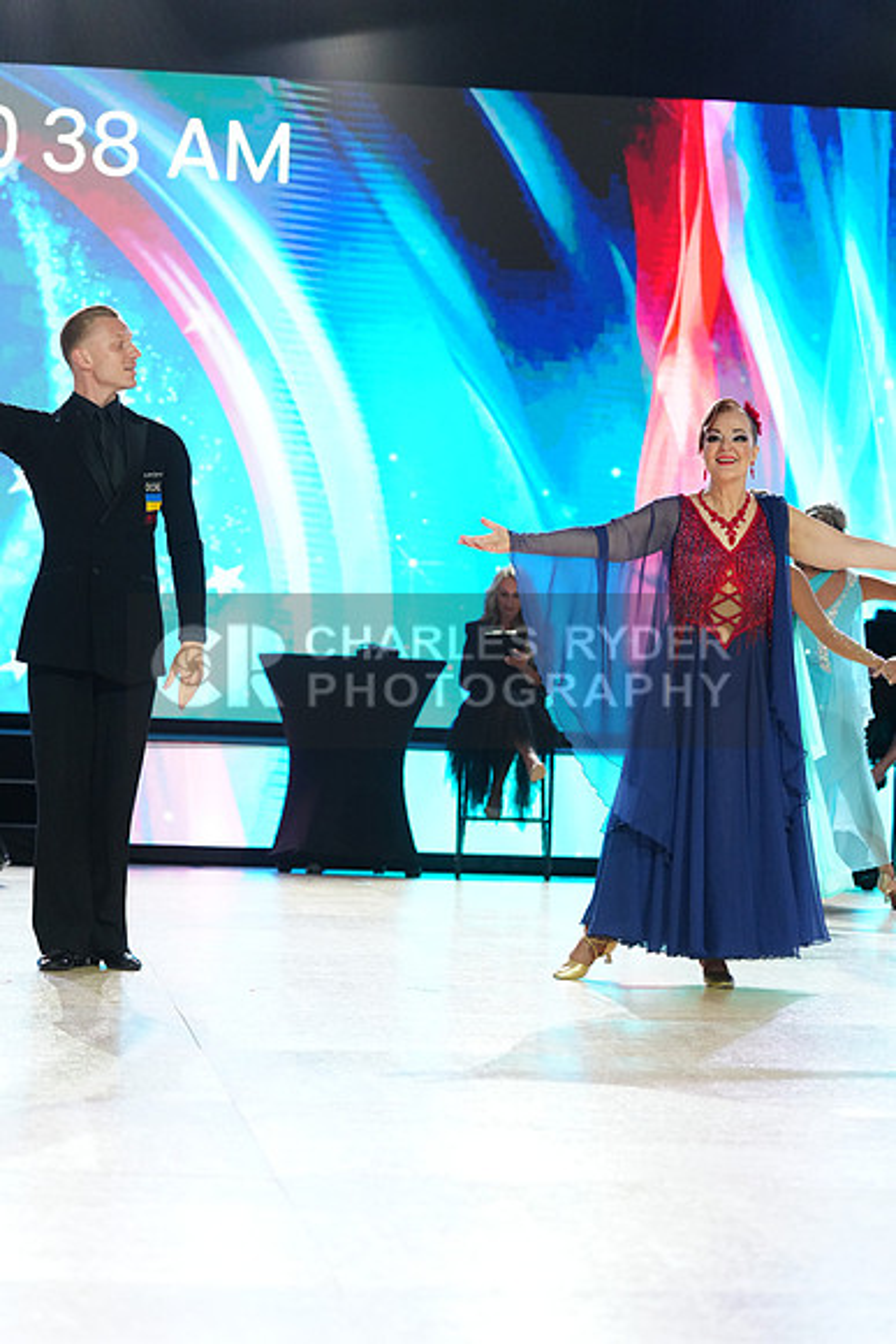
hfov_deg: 14.1
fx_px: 3619
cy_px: 672
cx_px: 448
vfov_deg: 21.0
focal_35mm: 97
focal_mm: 97
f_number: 4
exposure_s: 1/250
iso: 2500
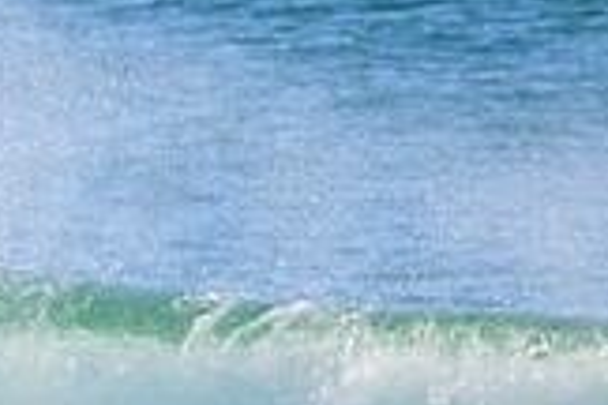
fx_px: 48484
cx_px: -379
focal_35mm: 2871
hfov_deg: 0.7
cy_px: 512
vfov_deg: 0.5
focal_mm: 800
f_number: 11
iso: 1800
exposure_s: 1/2000
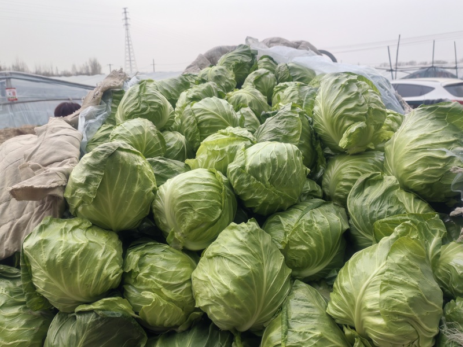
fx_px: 361
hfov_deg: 65.3
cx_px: 232
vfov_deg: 51.4
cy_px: 174
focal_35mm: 27
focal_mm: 5.52
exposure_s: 1/514
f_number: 1.9
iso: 50
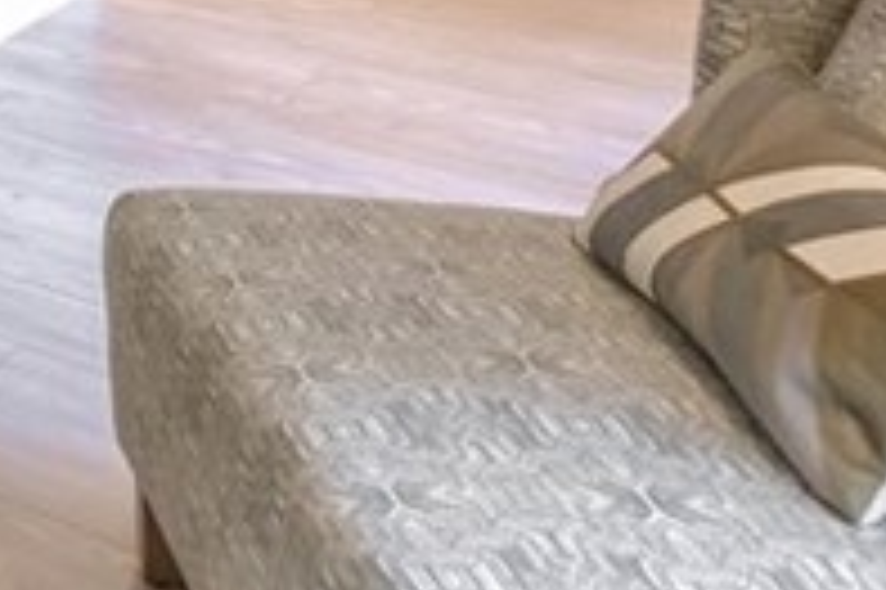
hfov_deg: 18.6
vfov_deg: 14.2
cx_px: -814
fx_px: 1918
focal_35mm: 78
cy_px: -642
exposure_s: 1/6
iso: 80
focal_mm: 15
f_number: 6.3
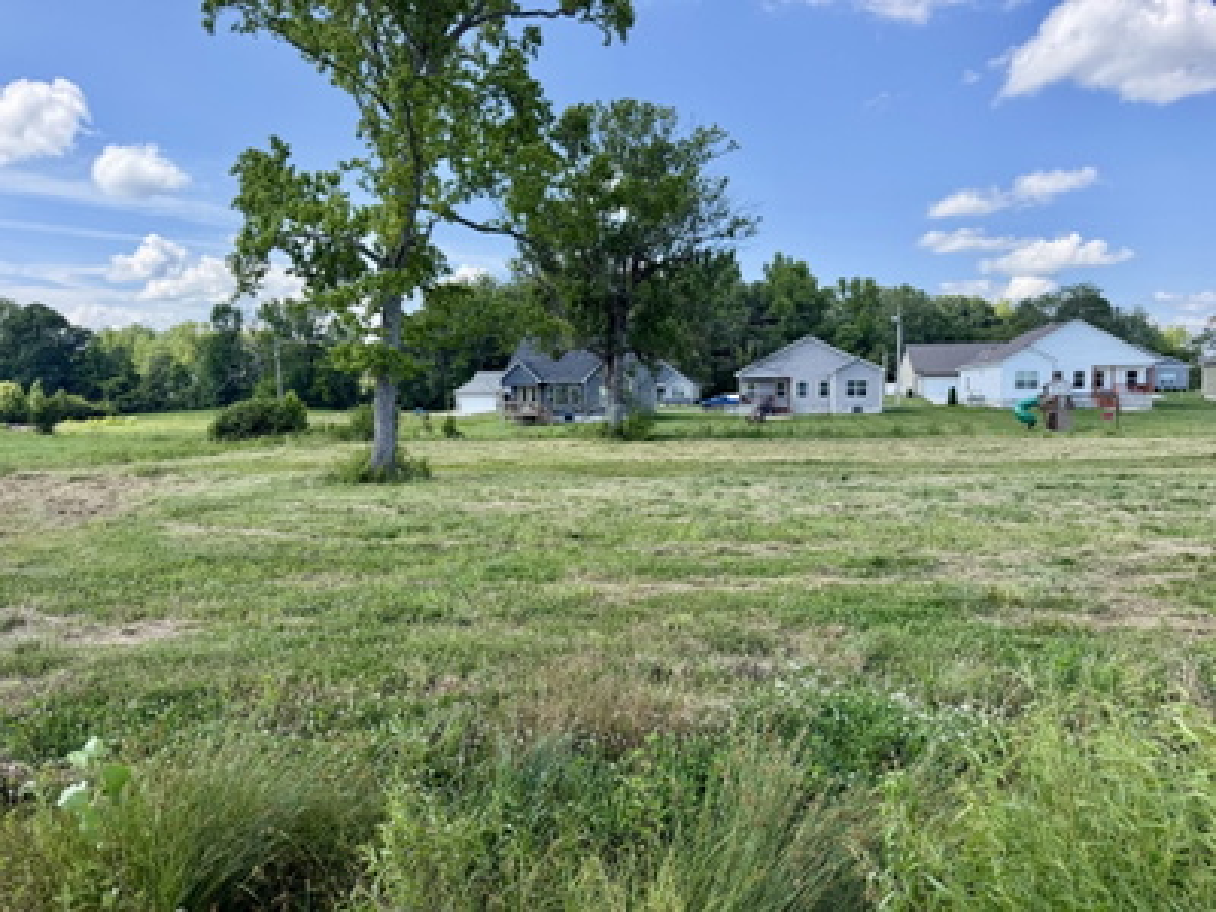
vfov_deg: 56.8
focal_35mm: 24
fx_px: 843
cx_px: 608
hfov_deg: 71.6
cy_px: 456
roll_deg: +0.8
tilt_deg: -4.8
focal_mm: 6.76
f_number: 1.78
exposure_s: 1/2525
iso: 100
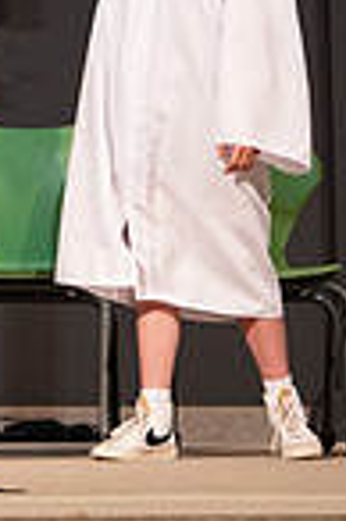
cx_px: -32
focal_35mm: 358
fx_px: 5173
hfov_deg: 3.8
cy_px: -239
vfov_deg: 5.7
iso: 800
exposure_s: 1/250
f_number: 2.8
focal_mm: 116
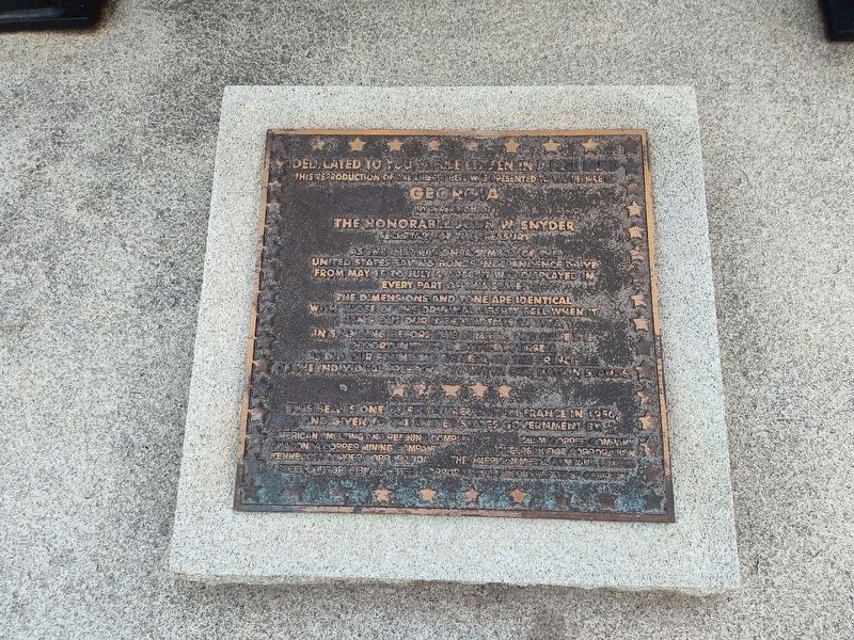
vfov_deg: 58.9
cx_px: 427
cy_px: 320
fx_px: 567
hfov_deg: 73.9
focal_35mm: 23
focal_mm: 5.56
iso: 199
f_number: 1.8
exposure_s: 1/120
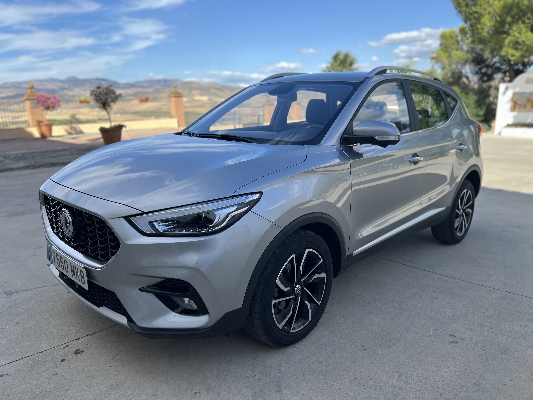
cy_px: 200
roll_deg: +2.4
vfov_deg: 53.1
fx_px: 400
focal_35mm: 26
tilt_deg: -14.2
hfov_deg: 67.3
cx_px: 266
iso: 50
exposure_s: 1/2252
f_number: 1.5
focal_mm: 5.7
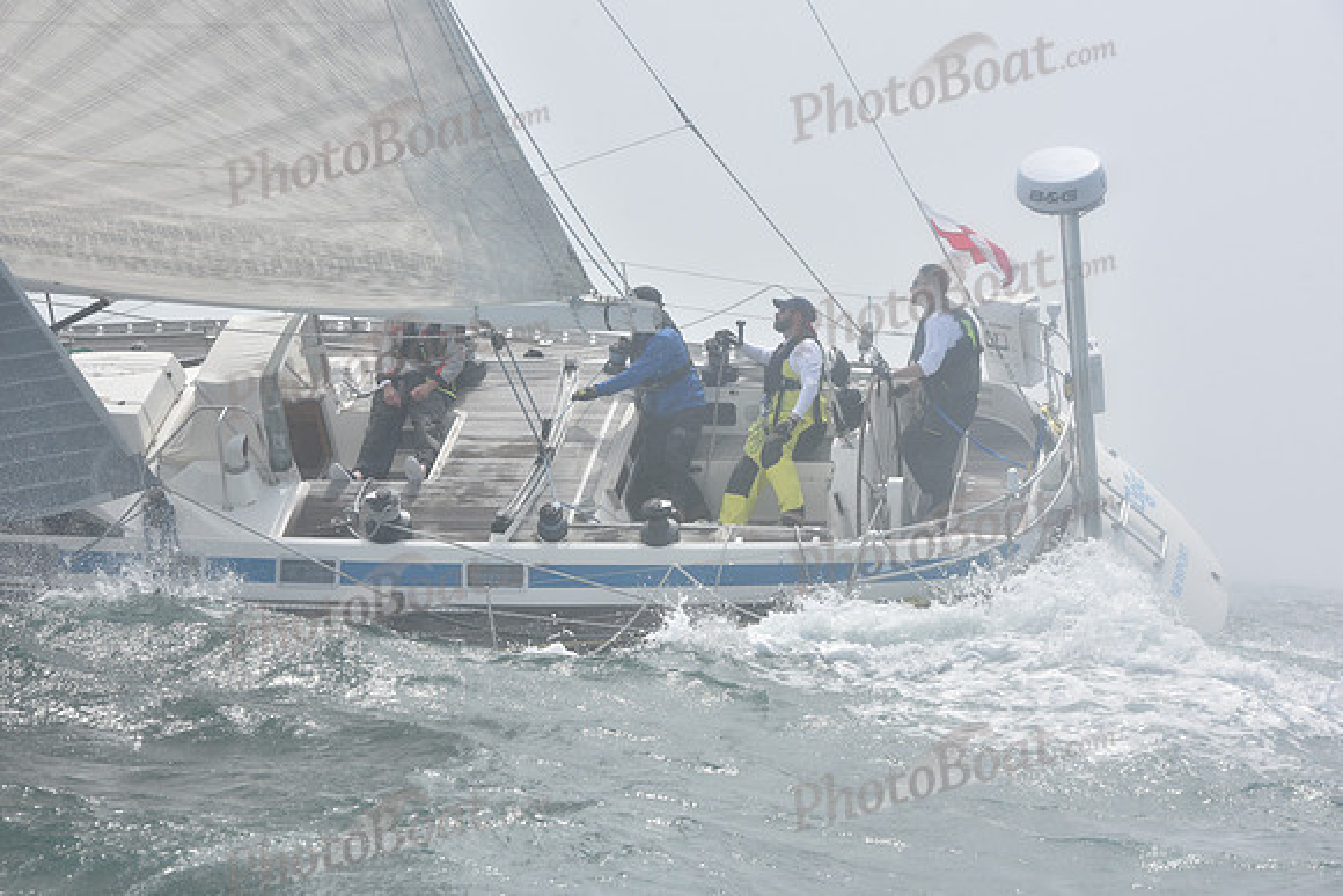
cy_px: 448
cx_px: 672
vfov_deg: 12.5
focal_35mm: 110
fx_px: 4104
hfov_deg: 18.6
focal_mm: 110
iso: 320
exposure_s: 1/800
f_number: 11
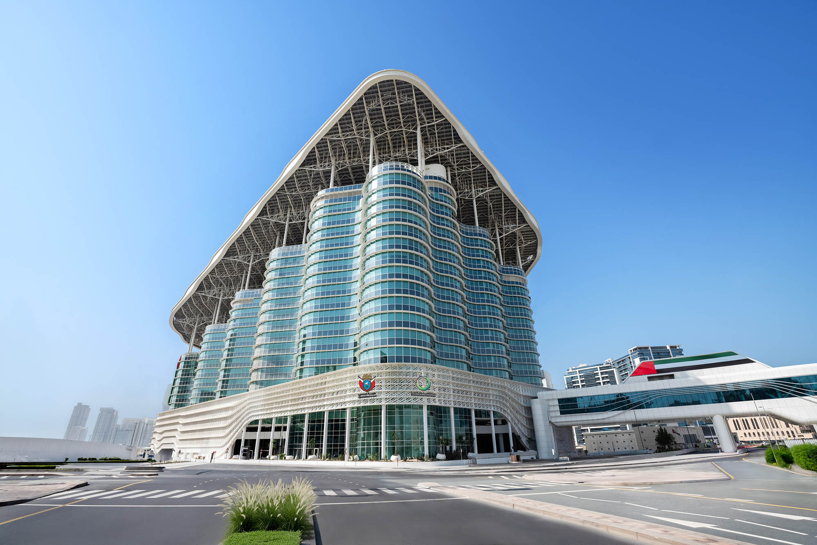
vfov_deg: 73.7
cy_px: 272
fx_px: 363
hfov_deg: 96.7
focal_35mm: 16
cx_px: 408
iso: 50
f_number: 9
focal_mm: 16
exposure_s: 1/160
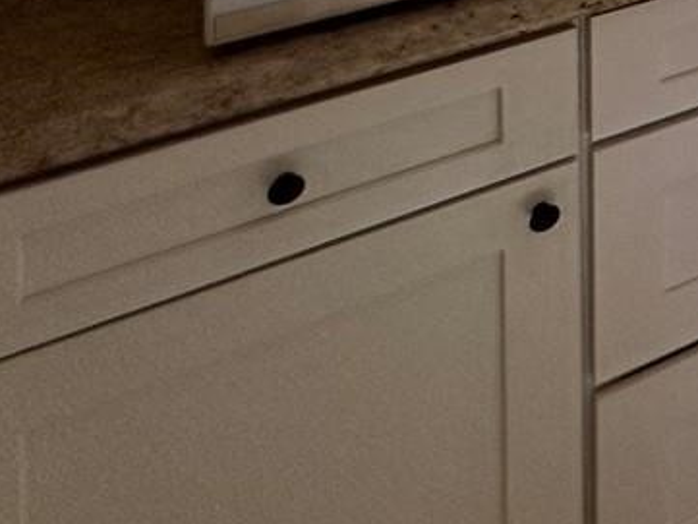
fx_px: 1251
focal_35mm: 62
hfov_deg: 18.4
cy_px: -570
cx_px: 1439
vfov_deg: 16.7
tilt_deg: +0.4
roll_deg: +0.6
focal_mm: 2.22
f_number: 2.2
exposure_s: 1/120
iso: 100
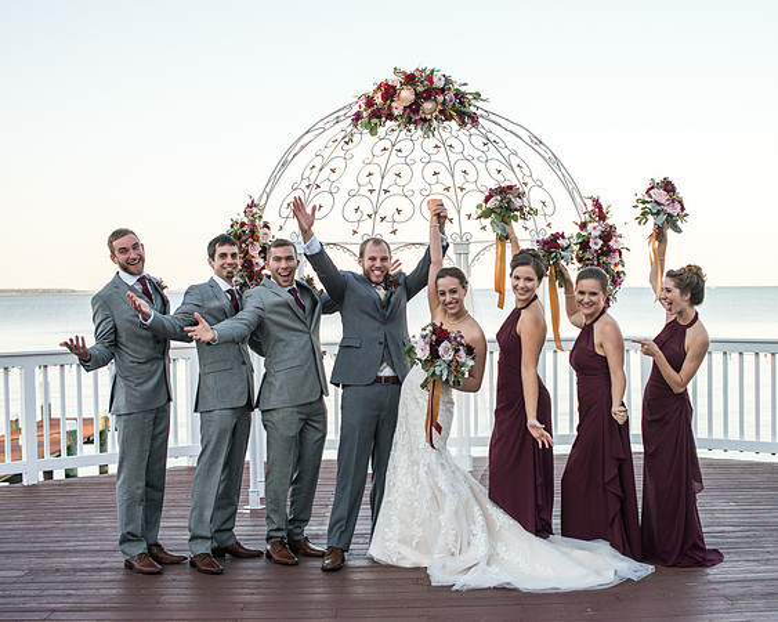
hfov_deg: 33.2
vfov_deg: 26.9
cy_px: 311
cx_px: 467
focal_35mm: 57
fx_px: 1303
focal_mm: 50
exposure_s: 1/1600
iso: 500
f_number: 4.5
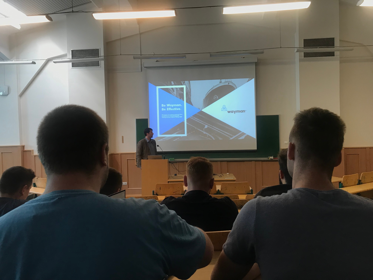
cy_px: 140
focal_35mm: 28
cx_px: 186
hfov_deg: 63.4
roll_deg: +1.9
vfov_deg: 49.7
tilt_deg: +0.2
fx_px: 302
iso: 32
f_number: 1.8
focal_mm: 3.99
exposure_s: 1/33
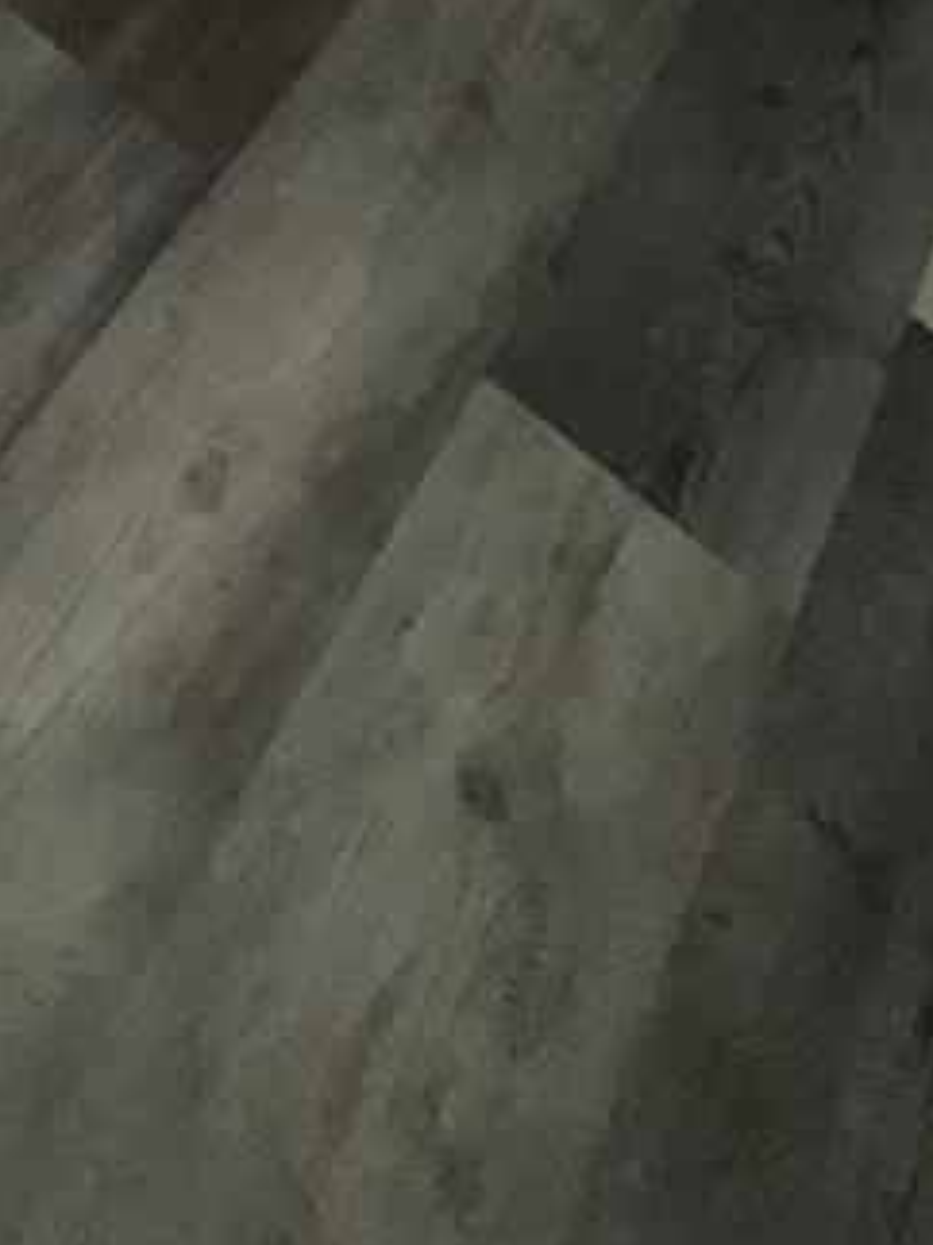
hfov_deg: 20.8
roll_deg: -3.2
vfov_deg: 22.8
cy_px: -937
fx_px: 1870
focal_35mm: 52
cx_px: -679
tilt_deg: -26.4
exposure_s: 1/62
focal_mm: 2.22
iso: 100
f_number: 2.2
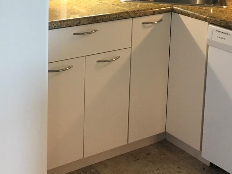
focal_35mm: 72
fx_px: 483
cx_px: 104
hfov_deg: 27.0
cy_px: 8
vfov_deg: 19.9
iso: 80
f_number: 2.2
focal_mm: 4.15
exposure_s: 1/30
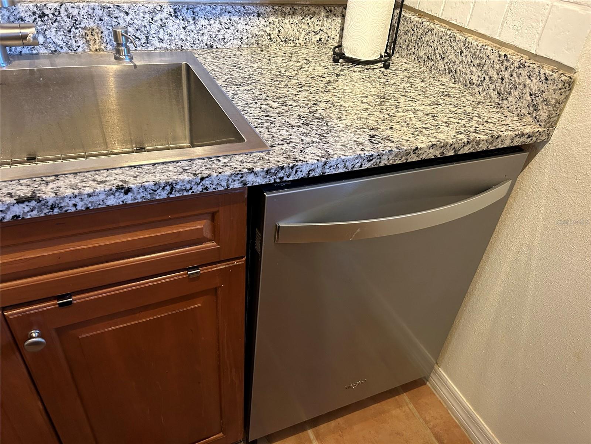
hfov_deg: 67.3
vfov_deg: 53.1
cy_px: 222
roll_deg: -5.1
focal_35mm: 26
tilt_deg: -35.6
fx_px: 444
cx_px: 296
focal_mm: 5.7
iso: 320
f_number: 1.5
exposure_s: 1/60
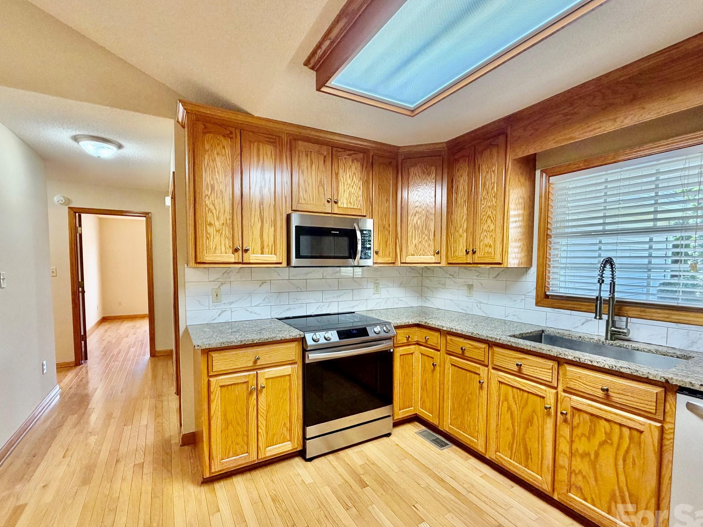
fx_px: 325
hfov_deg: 94.5
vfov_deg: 78.0
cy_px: 280
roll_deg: +0.8
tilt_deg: -2.9
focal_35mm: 16
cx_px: 340
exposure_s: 1/60
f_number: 2.2
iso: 200
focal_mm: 2.22
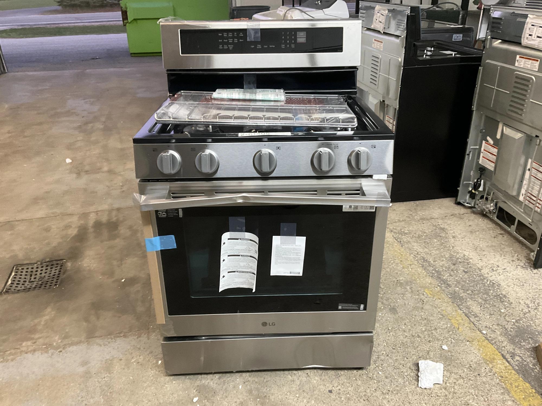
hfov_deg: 61.7
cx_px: 271
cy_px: 203
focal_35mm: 29
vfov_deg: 48.2
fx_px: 454
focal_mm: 3
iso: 250
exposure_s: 1/40
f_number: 1.8
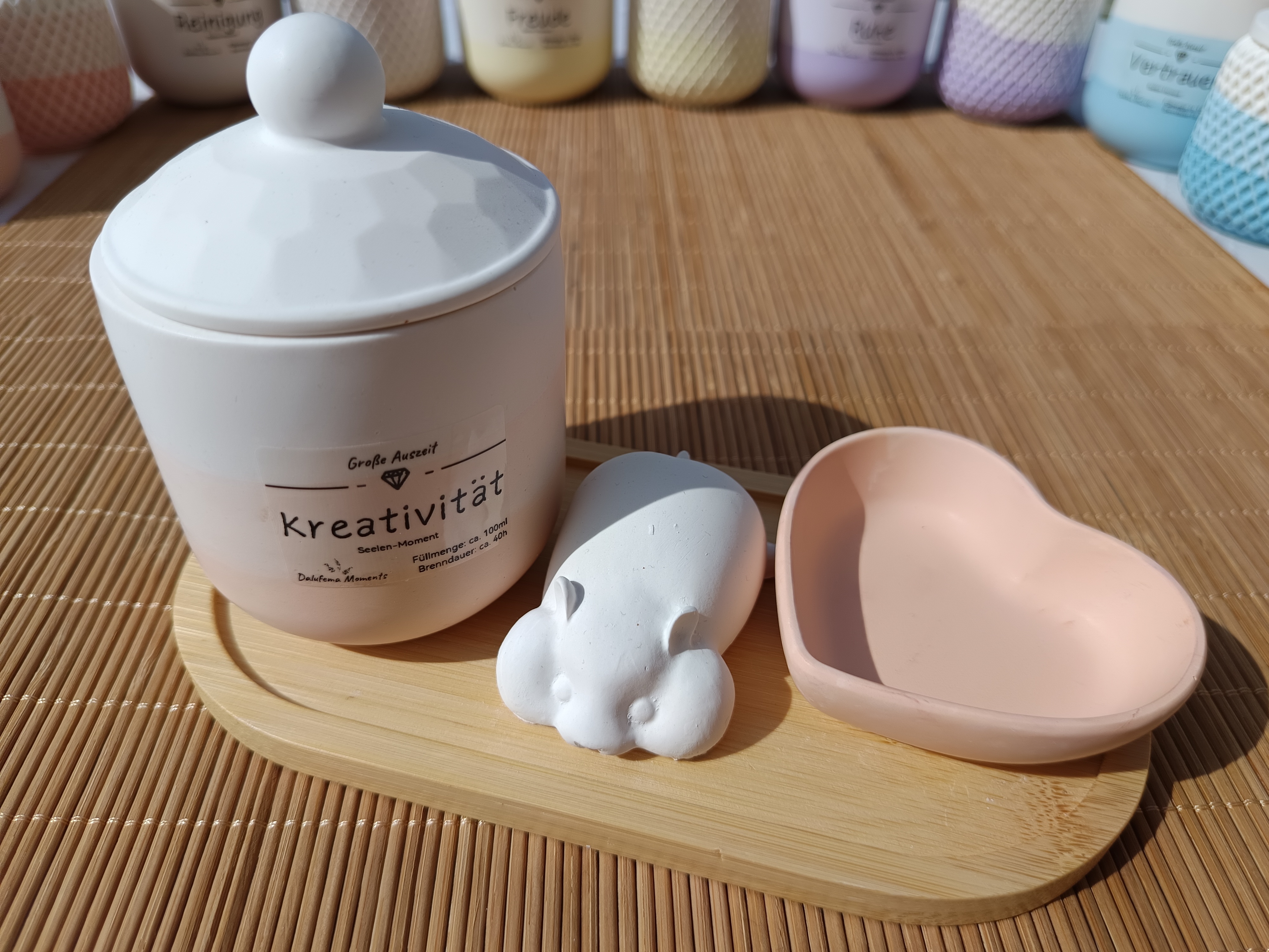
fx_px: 880
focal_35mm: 24
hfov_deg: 71.6
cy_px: 476
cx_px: 634
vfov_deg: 56.8
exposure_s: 1/1119
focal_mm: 5.31
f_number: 1.7
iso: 53
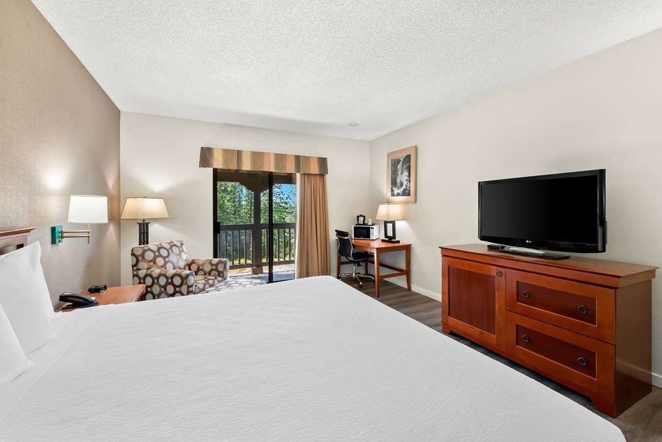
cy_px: 221
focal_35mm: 14
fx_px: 258
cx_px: 331
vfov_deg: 81.3
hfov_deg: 104.2
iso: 250
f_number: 10
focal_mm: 14
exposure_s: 1
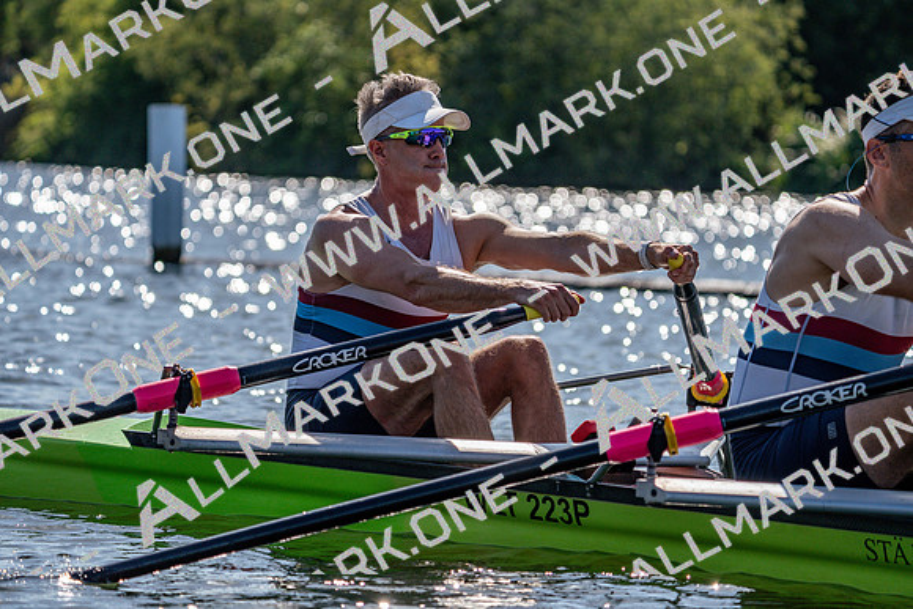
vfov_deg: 6.9
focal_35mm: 200
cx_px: 456
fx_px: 5073
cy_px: 304
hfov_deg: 10.3
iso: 200
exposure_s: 1/2000
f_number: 5.6
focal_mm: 200
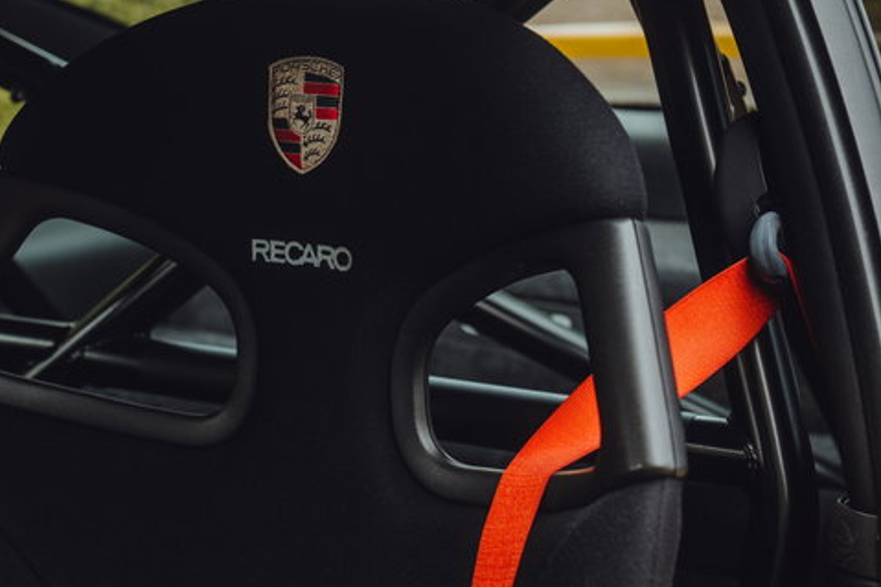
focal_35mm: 77
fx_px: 1884
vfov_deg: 17.7
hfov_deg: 26.2
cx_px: 305
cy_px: 297
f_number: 4.5
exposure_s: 1/100
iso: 400
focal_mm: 48
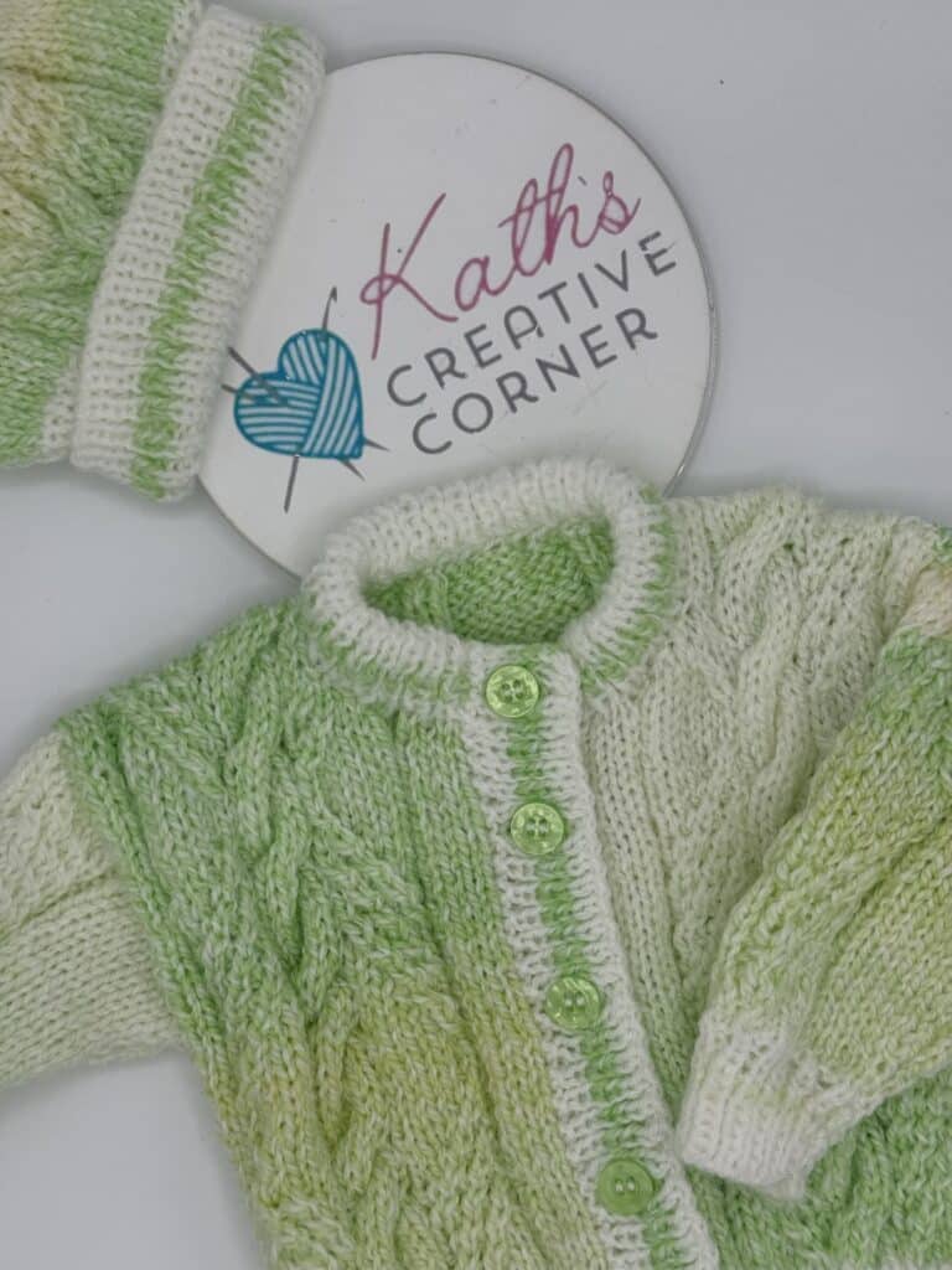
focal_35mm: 48
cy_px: 635
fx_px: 1760
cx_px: 476
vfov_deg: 39.7
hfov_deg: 30.3
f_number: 1.78
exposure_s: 1/4310
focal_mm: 6.76
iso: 64
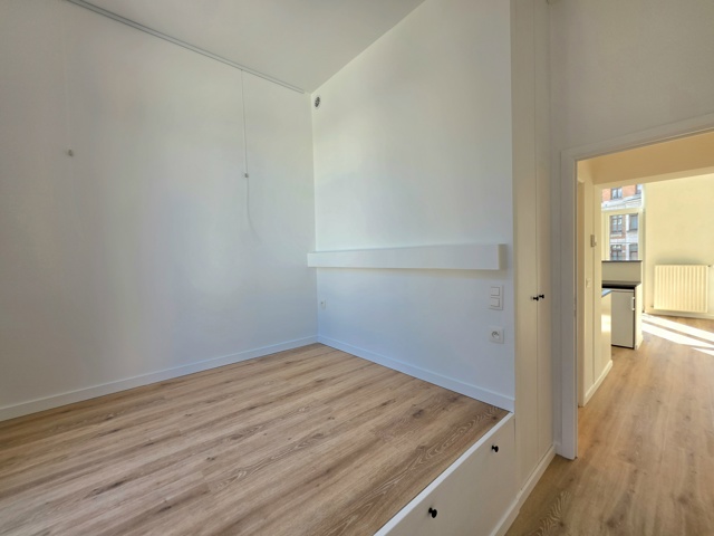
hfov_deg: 106.2
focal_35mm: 13
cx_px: 357
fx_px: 268
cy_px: 268
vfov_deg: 89.9
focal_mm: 2.2
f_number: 1.9
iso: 25
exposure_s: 1/120
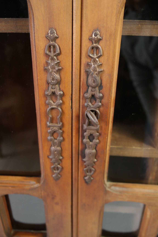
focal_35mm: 30
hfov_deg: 43.6
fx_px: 197
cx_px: 79
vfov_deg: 61.9
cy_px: 118
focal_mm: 20
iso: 800
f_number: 6.3
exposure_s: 1/30
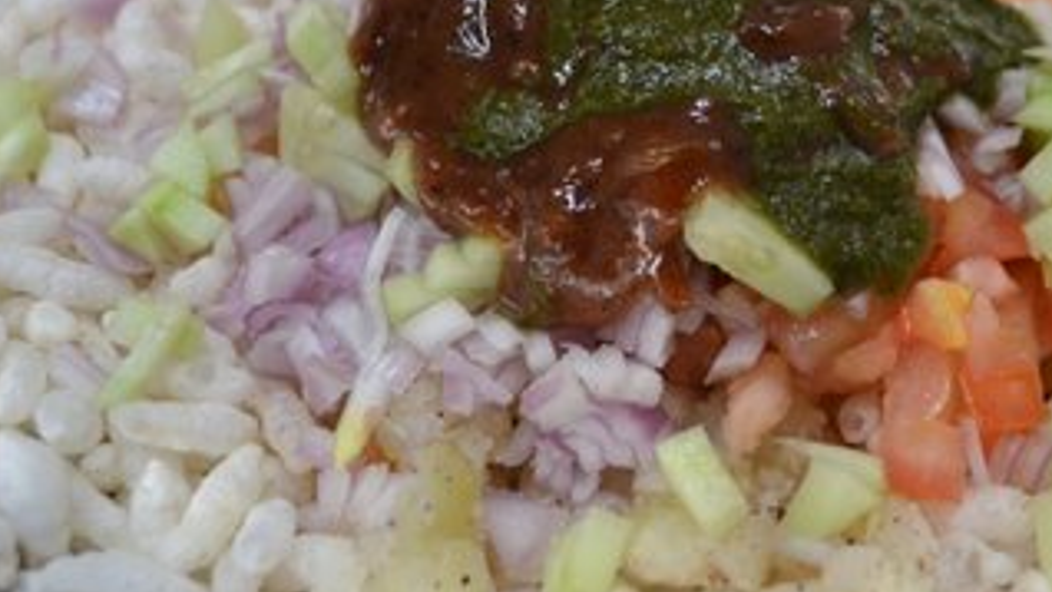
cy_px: 76
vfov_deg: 17.3
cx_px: 761
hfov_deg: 30.3
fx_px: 1919
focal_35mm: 69
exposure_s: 1/60
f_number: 4.5
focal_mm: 29
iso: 800
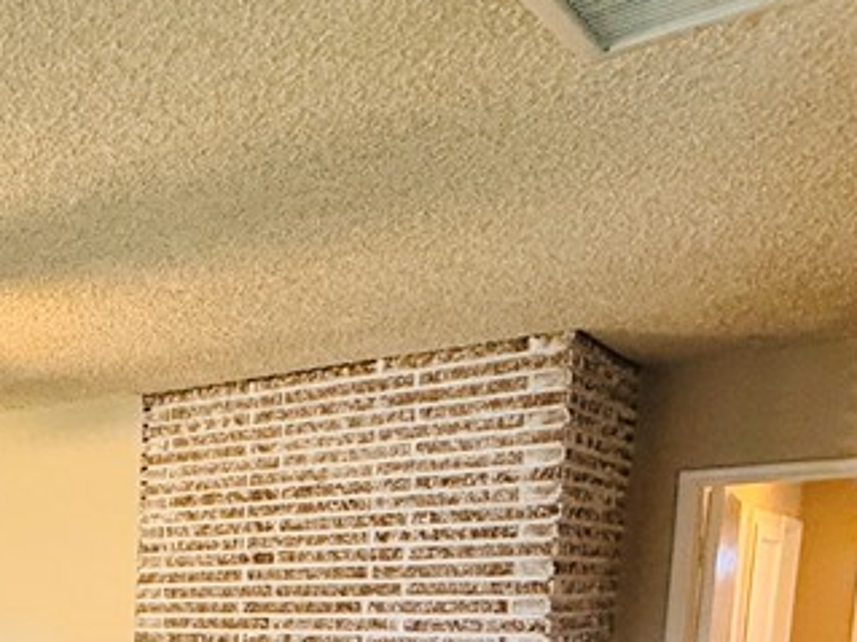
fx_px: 1114
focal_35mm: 45
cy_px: 733
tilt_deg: -7.5
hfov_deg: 32.6
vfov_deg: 28.7
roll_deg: +0.9
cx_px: -231
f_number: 2.2
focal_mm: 2.22
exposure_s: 1/60
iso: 500
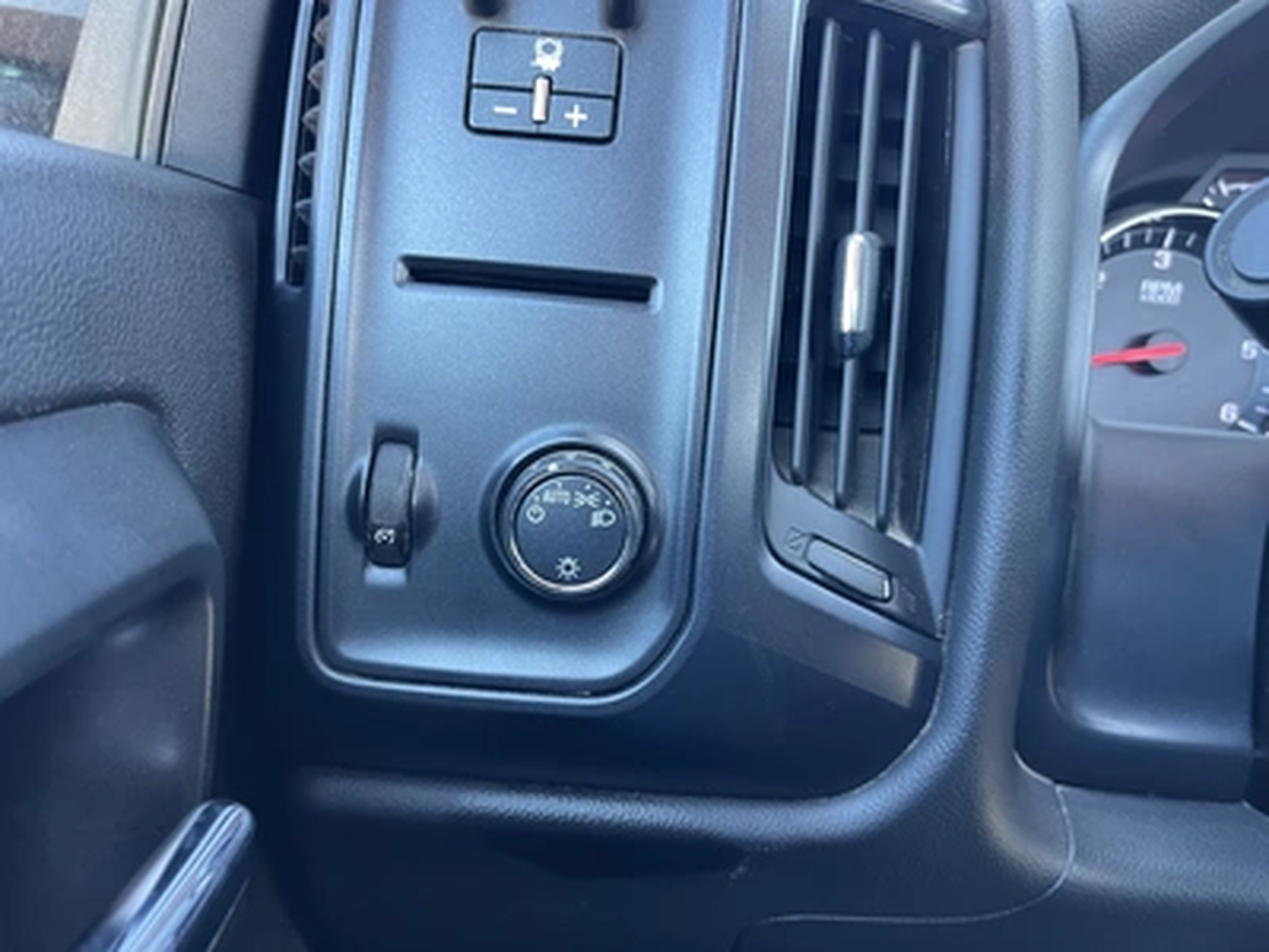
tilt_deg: -12.4
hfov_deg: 67.3
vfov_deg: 53.1
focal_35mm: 26
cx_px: 634
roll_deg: -4.1
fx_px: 953
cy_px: 476
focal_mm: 5.1
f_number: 1.6
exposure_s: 1/61
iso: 125
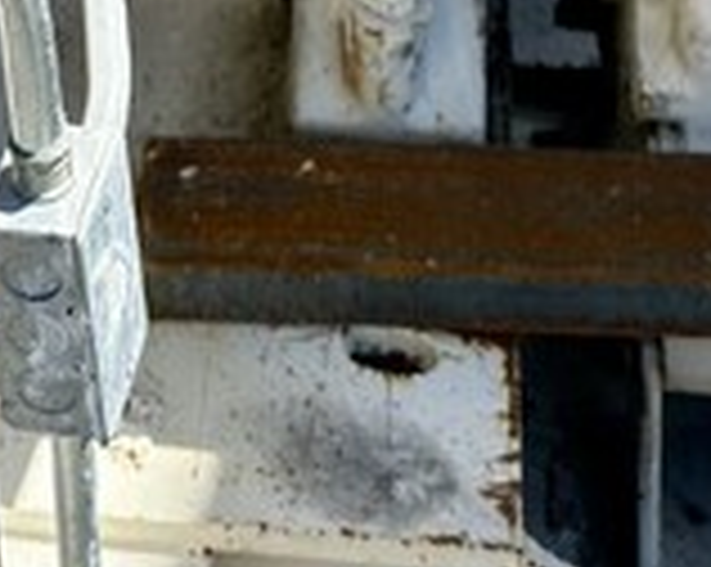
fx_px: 1997
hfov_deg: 20.1
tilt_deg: -19.4
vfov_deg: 14.0
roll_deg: +0.0
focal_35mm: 95
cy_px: -508
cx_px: 220
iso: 80
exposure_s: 1/2660
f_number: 1.78
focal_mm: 6.86
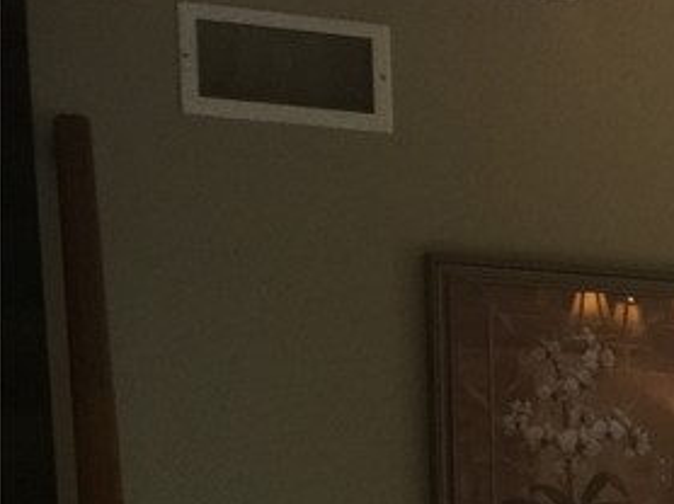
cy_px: 785
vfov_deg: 13.0
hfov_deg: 15.6
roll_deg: +0.2
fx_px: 2082
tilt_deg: -6.7
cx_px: 1239
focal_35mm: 107
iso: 80
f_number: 2.2
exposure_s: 1/15
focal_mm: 4.15
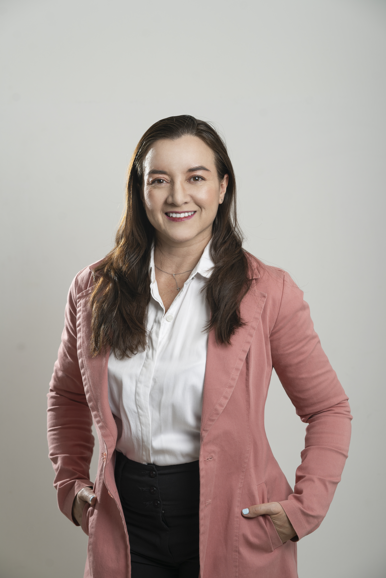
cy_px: 289
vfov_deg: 23.9
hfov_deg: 16.1
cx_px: 193
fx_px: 1367
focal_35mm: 85
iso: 200
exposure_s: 1/200
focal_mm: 85
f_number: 5
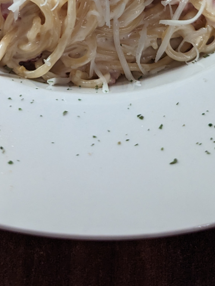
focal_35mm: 63
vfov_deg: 26.9
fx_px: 520
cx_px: 84
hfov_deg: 23.3
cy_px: -65
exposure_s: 1/25
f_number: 1.85
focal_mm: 6.81
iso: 472
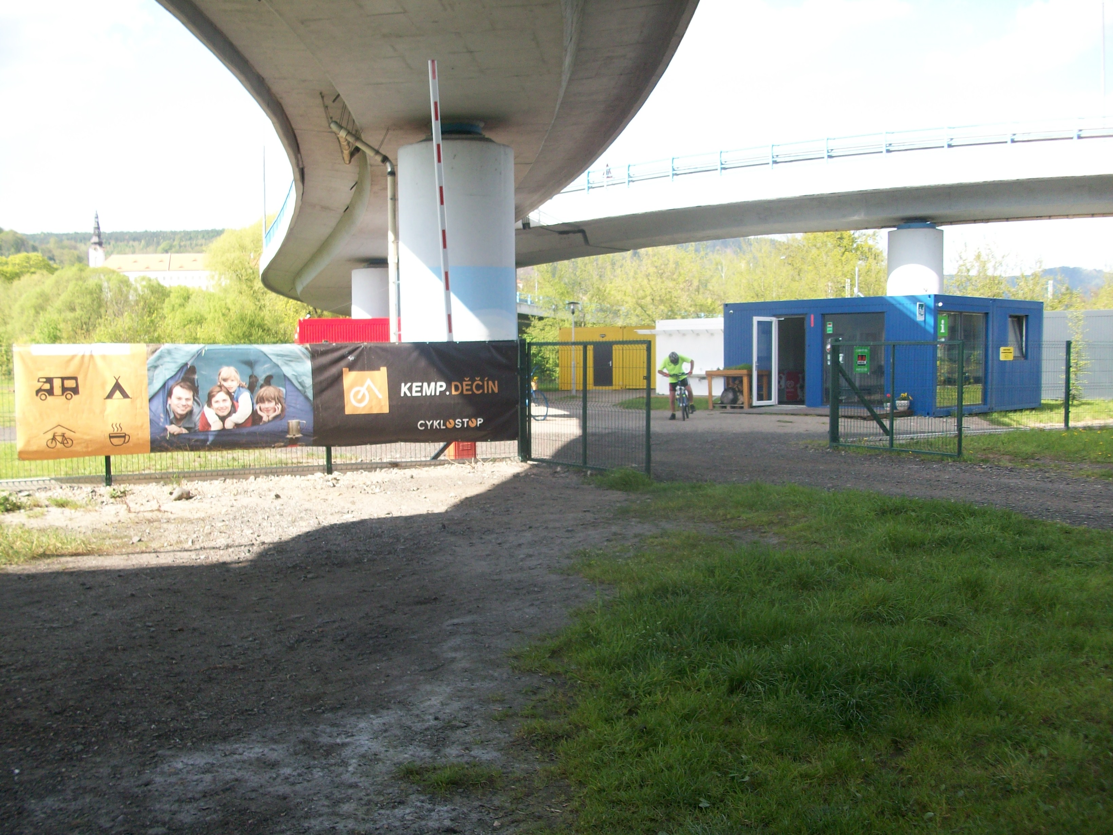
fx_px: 1093
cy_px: 418
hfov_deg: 54.0
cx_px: 556
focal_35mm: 34
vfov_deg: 41.8
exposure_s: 1/287
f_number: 2.8
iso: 64
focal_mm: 5.7
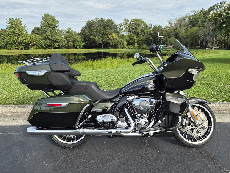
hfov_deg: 73.9
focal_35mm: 23
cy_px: 86
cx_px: 115
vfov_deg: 58.9
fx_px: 153
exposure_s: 1/2648
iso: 80
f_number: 1.8
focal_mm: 5.4
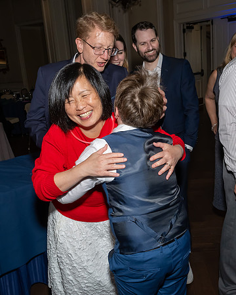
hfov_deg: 40.9
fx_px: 315
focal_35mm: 36
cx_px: 136
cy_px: 144
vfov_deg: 50.1
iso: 1000
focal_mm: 17
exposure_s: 1/250
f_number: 8
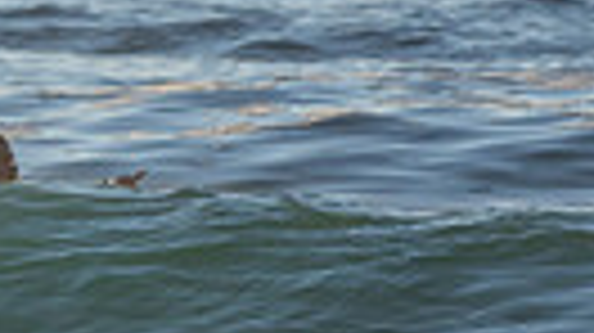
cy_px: 124
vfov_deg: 0.5
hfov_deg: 0.8
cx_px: -652
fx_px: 42398
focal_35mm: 2694
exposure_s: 1/1250
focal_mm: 390
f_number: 5.6
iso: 220
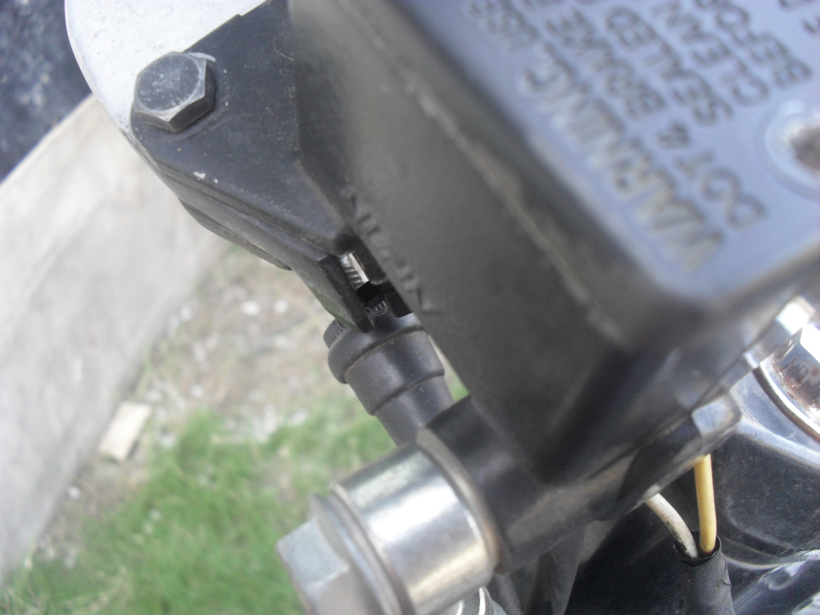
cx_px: 410
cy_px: 308
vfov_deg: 40.7
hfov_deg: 52.6
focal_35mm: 35
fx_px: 829
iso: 120
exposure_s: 1/45
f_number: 3.2
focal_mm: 6.3
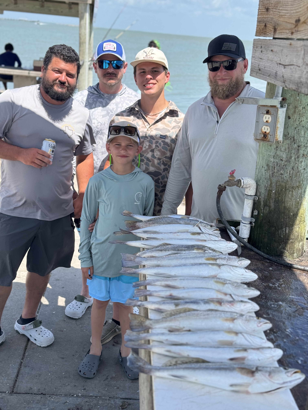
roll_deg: -4.4
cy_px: 205
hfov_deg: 30.3
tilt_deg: -16.1
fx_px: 569
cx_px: 154
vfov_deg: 39.7
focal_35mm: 48
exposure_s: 1/2331
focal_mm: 6.76
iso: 64
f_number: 1.78
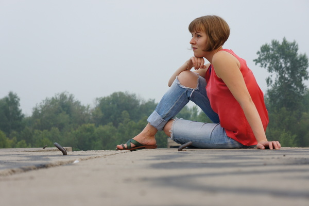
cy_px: 103
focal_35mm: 82
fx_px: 708
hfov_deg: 24.6
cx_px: 154
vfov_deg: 16.5
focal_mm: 55
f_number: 5.6
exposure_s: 1/100
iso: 200
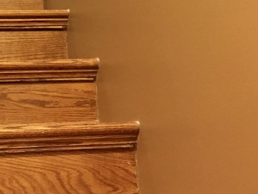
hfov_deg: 19.9
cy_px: -63
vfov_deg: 14.6
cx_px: 38
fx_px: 723
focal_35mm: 97
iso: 50
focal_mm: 4.15
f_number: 2.2
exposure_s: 1/4
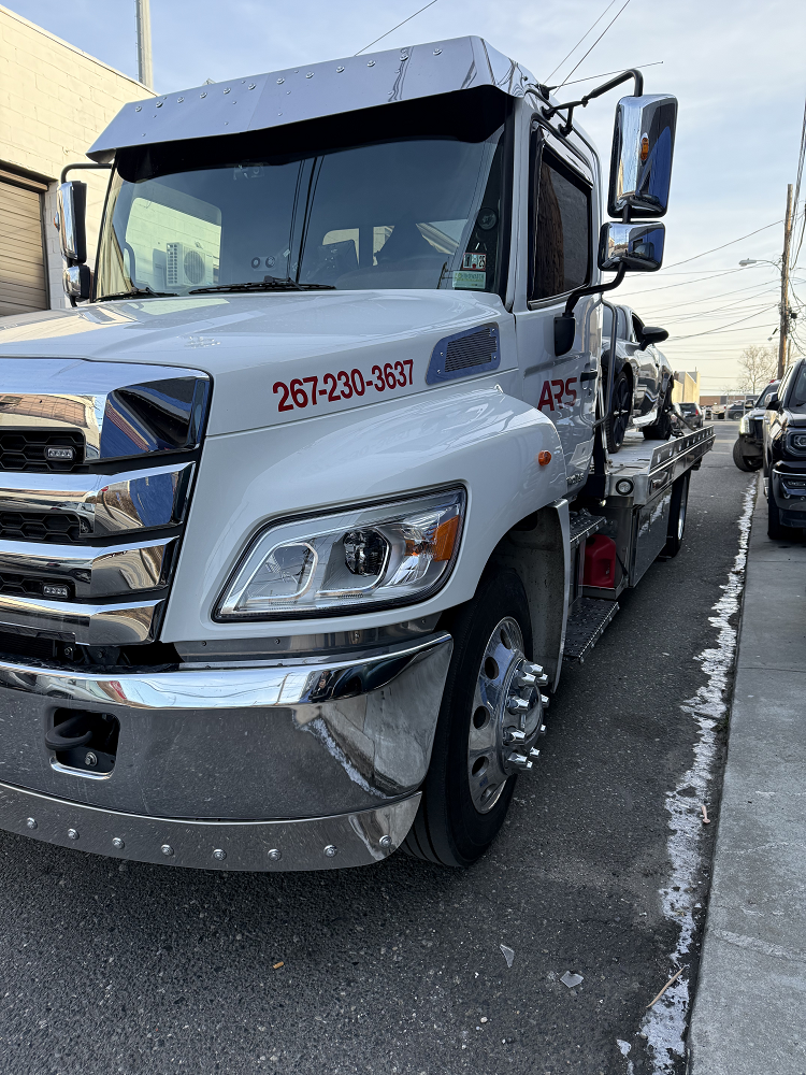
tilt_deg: -8.7
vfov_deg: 71.6
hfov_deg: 56.8
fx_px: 745
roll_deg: -0.3
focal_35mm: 24
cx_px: 403
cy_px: 538
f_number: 1.78
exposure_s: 1/840
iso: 100
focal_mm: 6.76
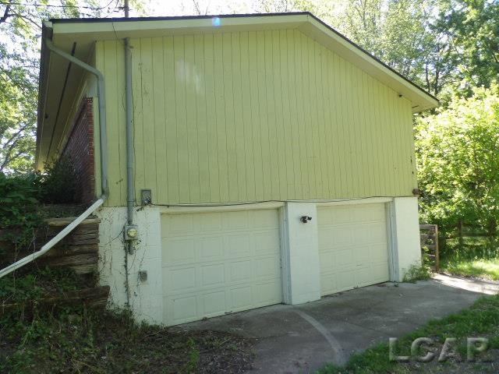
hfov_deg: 71.6
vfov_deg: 56.8
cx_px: 250
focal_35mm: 24
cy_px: 187
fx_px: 346
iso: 100
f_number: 3.2
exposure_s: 1/155
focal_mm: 4.3
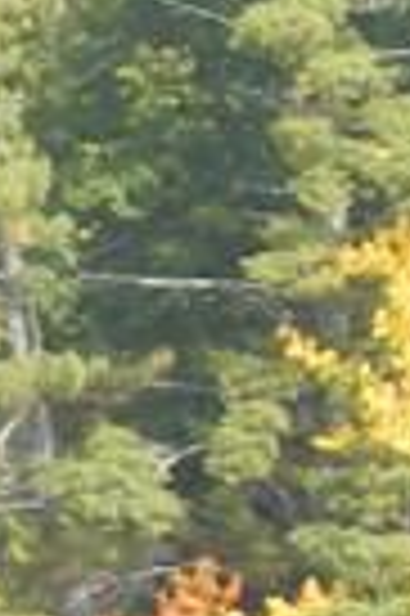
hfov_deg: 1.3
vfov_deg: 2.1
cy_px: 351
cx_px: 2244
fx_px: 17228
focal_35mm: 1006
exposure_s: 1/160
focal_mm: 23.2
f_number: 4.7
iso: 110
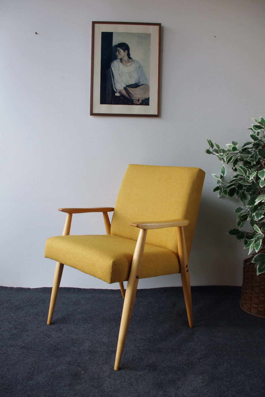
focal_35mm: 30
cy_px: 198
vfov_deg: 61.9
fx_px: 331
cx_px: 132
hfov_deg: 43.6
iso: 800
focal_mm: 20
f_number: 8
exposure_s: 1/50
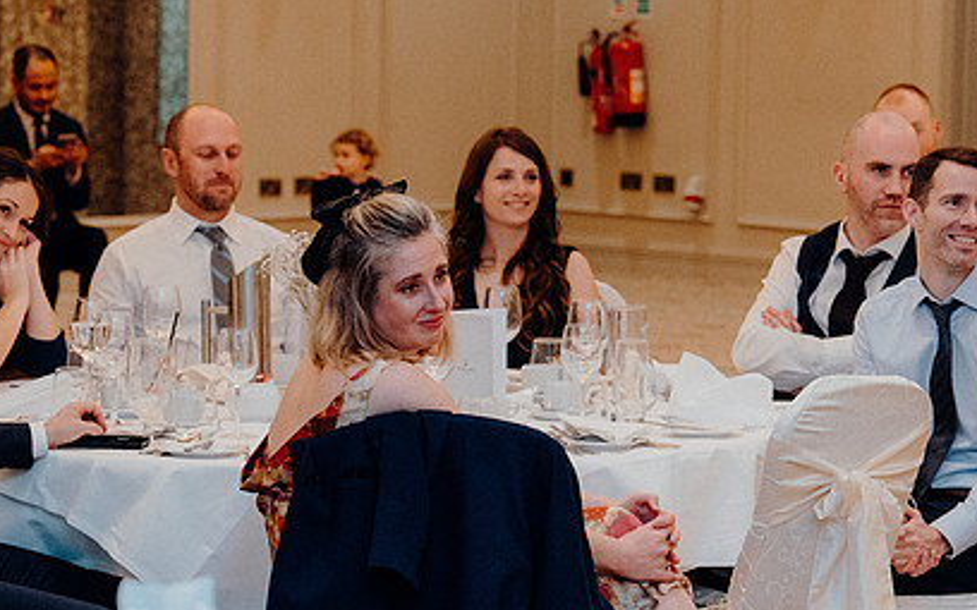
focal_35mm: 152
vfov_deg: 8.6
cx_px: 342
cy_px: 441
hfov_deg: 13.7
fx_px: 4047
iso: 3200
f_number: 3.5
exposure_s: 1/160
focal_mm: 70
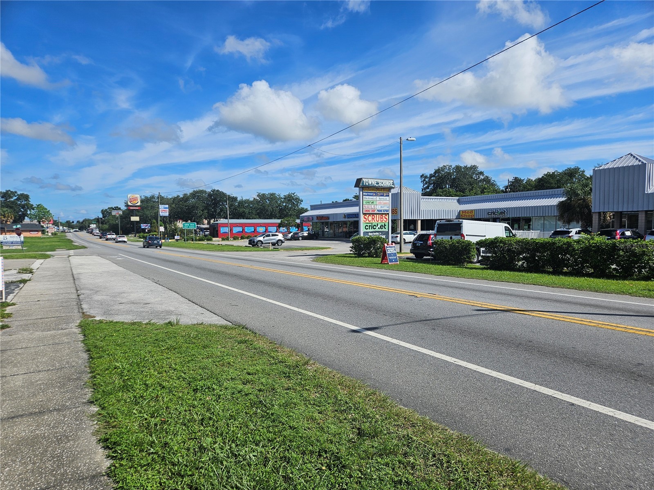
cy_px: 245
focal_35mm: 23
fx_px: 435
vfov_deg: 58.9
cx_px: 327
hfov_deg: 73.9
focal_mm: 5.4
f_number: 1.8
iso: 25
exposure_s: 1/3026
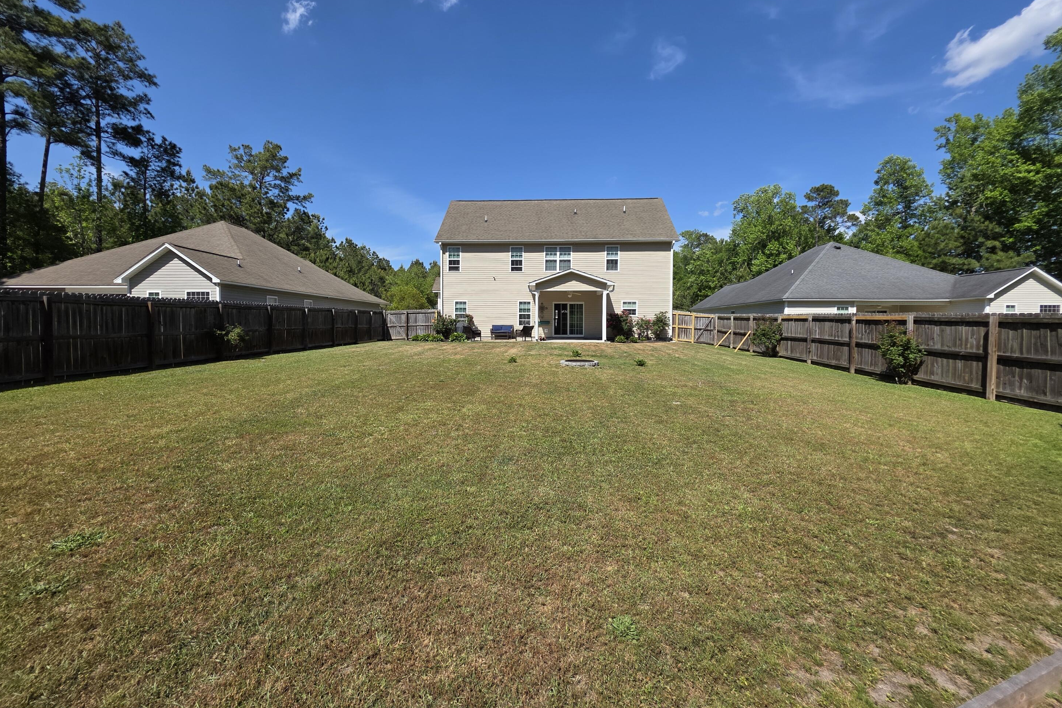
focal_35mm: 14
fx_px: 413
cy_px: 343
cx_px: 522
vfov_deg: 81.2
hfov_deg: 104.2
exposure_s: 1/2456
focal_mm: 2.2
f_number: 1.9
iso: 40
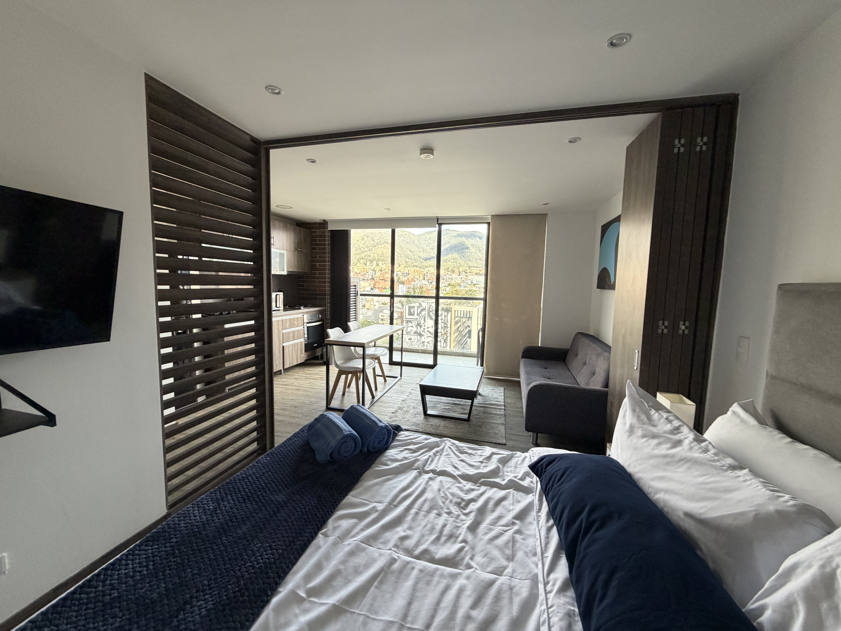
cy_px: 316
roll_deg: -0.3
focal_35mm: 14
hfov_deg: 102.1
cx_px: 420
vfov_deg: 85.7
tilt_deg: -6.7
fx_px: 340
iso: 250
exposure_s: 1/121
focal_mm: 2.22
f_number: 2.2
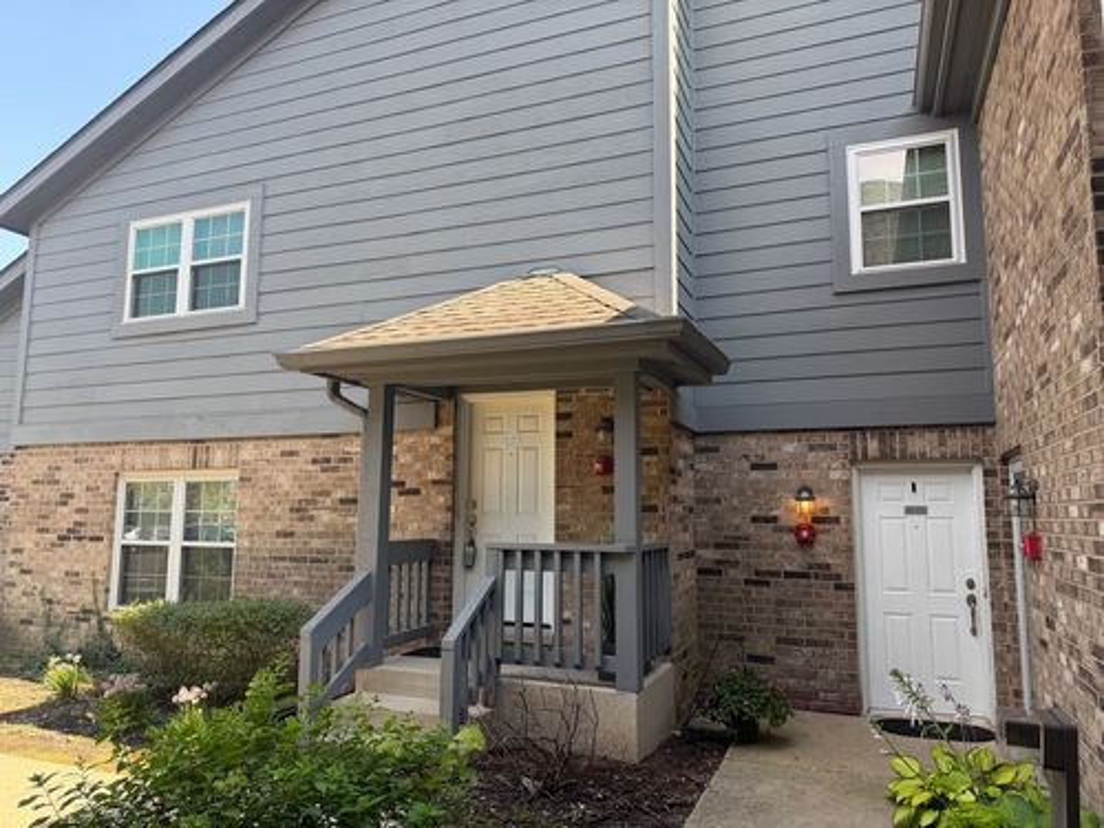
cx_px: 552
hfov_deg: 71.6
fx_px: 765
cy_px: 414
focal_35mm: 24
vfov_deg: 56.8
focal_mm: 6.76
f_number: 1.78
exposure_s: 1/426
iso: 80
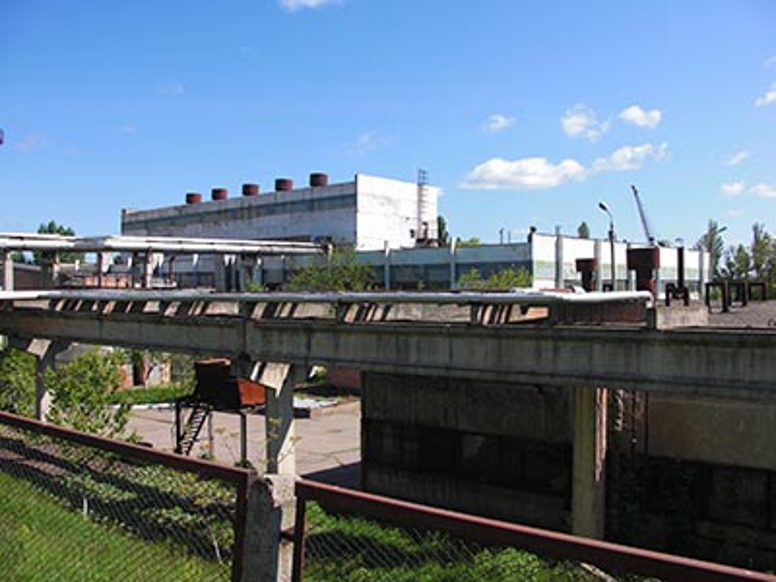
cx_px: 388
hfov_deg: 51.4
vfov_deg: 39.7
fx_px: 807
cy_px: 291
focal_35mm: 36
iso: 50
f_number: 7.9
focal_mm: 6.3
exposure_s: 1/125
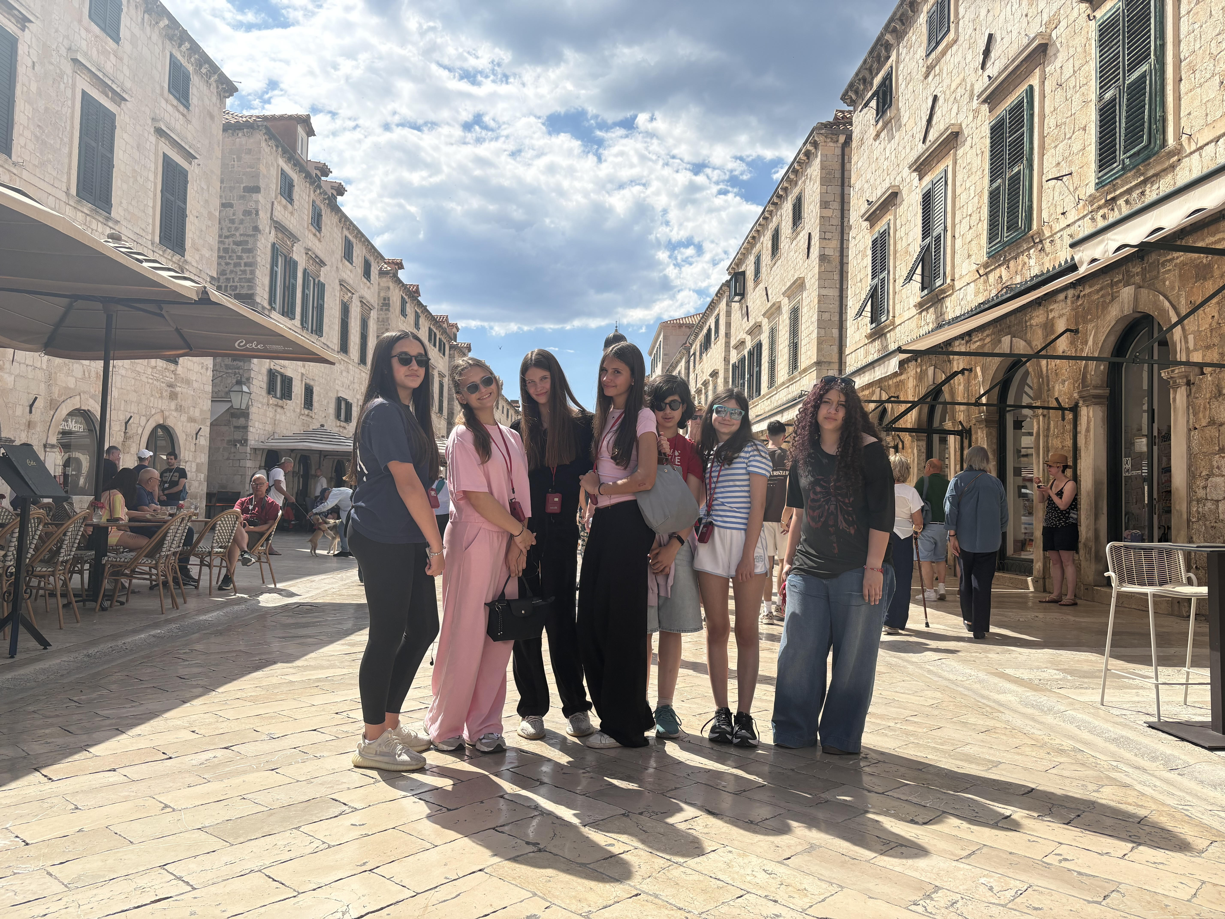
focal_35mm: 26
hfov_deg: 67.3
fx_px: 920
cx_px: 612
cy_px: 460
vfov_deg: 53.1
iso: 50
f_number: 1.6
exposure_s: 1/4065
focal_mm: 5.96
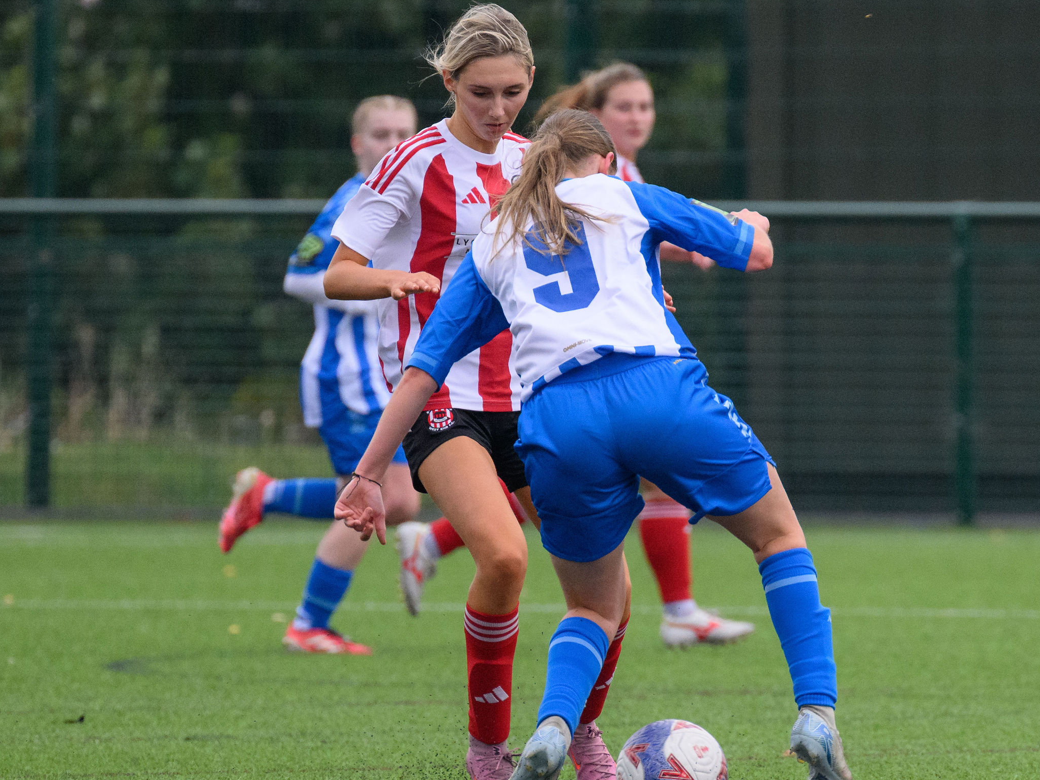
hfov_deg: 2.0
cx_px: 831
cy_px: 537
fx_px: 29475
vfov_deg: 1.5
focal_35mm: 981
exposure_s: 1/1000
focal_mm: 400
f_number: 5.6
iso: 2200
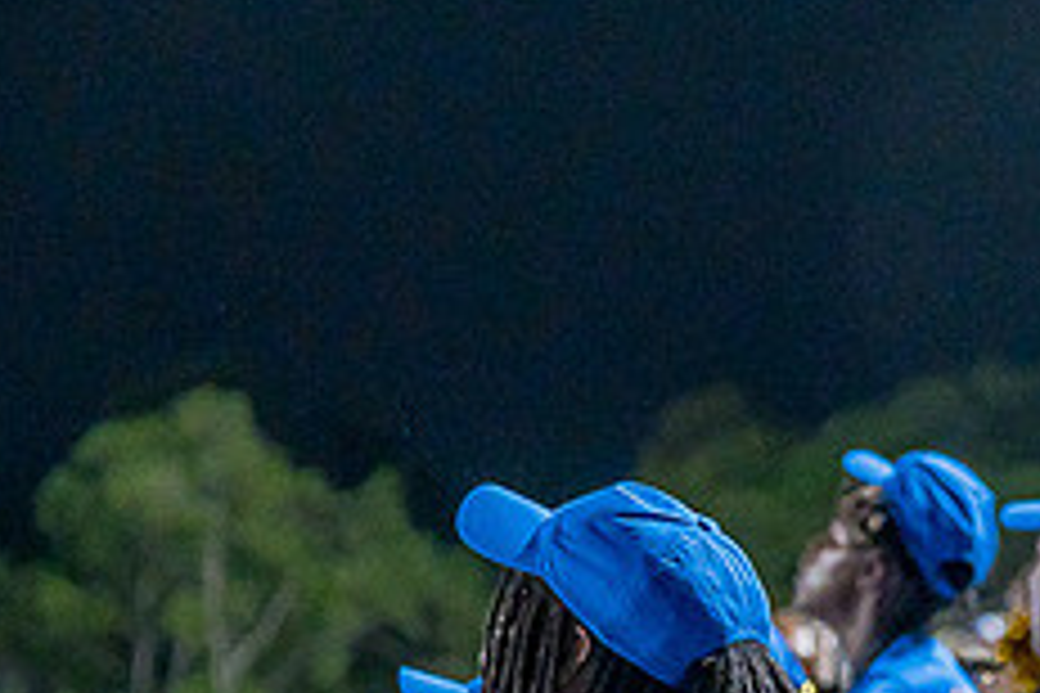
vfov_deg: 6.4
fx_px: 6153
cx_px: 1017
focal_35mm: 213
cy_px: 657
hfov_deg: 9.6
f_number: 4
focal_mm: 85
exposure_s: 1/200
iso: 2000
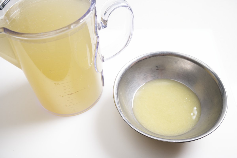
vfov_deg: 36.8
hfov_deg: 53.2
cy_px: 79
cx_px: 118
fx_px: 237
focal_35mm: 36
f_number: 8
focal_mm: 36
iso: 1000
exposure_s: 1/1000
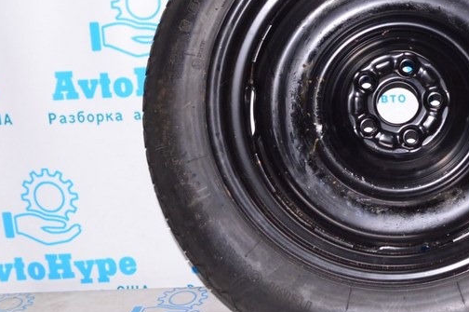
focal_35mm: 67
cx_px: 393
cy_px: 90
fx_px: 872
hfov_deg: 29.2
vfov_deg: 20.2
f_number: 8
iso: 1600
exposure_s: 1/200
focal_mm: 22
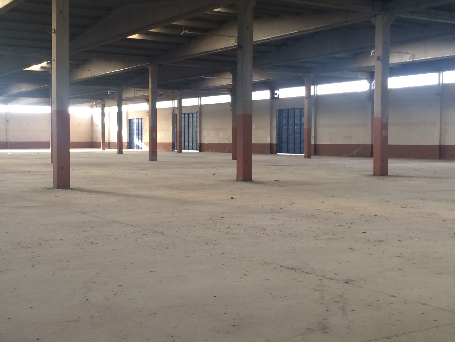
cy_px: 159
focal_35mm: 50
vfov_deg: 29.1
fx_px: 657
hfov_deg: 38.1
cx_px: 189
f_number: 2.2
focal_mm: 4.12
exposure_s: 1/30
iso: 80
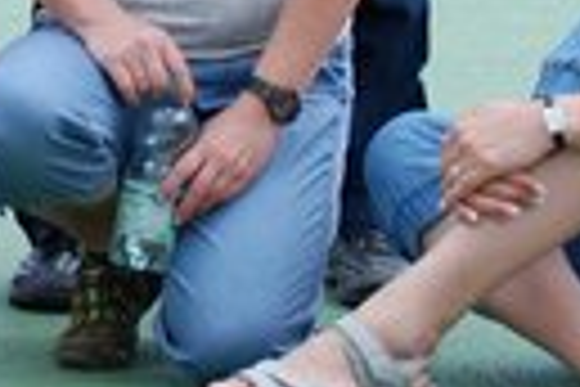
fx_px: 8538
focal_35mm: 530
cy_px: -569
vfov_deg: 2.6
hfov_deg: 3.9
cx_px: -400
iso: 200
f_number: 5
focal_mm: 70
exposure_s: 1/400
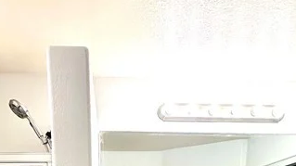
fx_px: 384
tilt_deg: -11.1
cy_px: 310
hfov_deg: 42.1
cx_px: 139
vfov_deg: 18.4
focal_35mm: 49
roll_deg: -0.4
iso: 160
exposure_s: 1/120
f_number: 2.2
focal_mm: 2.22
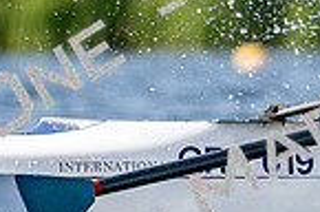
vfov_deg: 0.6
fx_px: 21313
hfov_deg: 0.9
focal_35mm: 2403
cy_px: -4
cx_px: 492
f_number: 4.5
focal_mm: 400
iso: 220
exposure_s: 1/2500
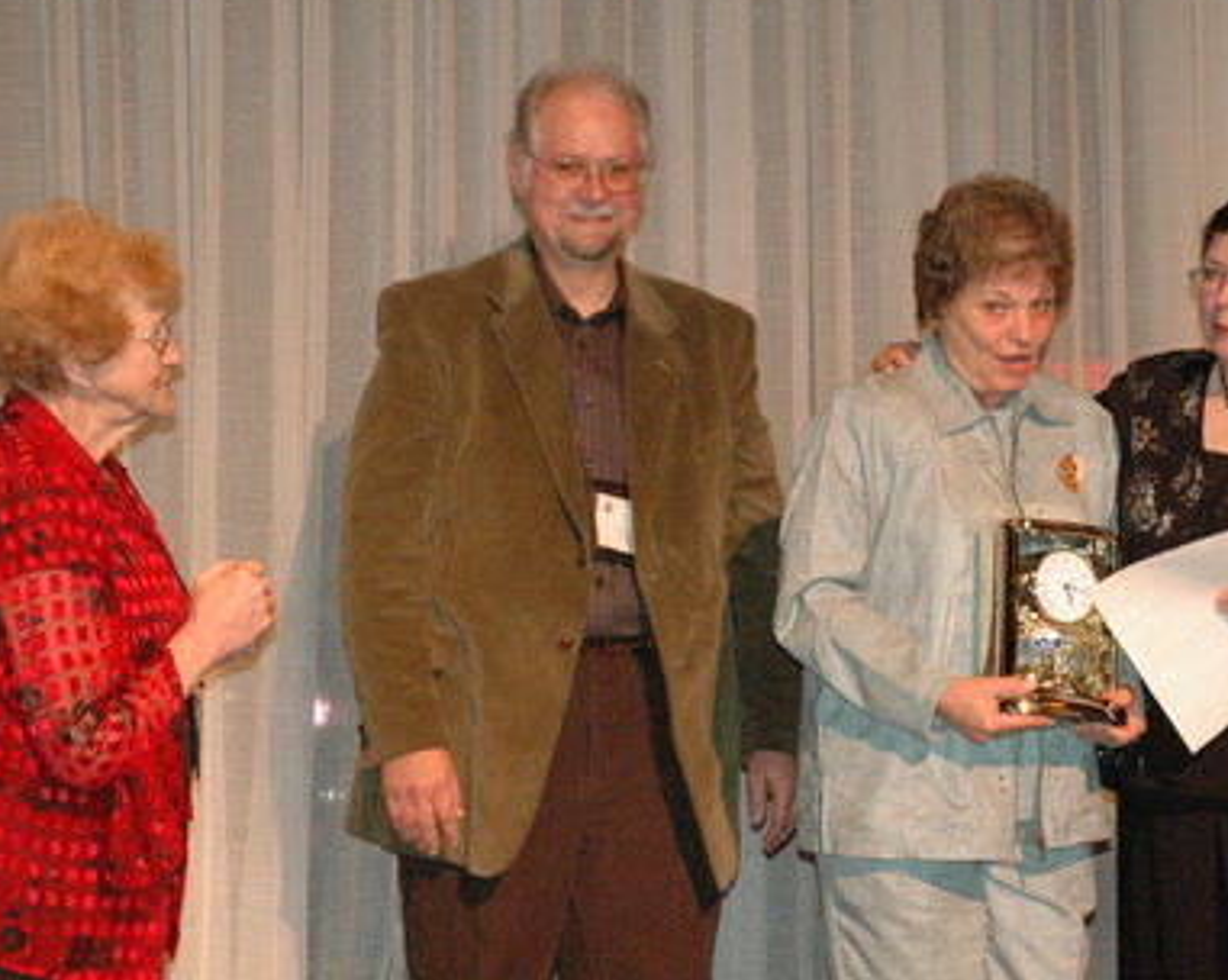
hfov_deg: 18.8
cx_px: 806
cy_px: 517
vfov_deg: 15.1
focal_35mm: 102
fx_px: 3703
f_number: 5
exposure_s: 1/60
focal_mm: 46
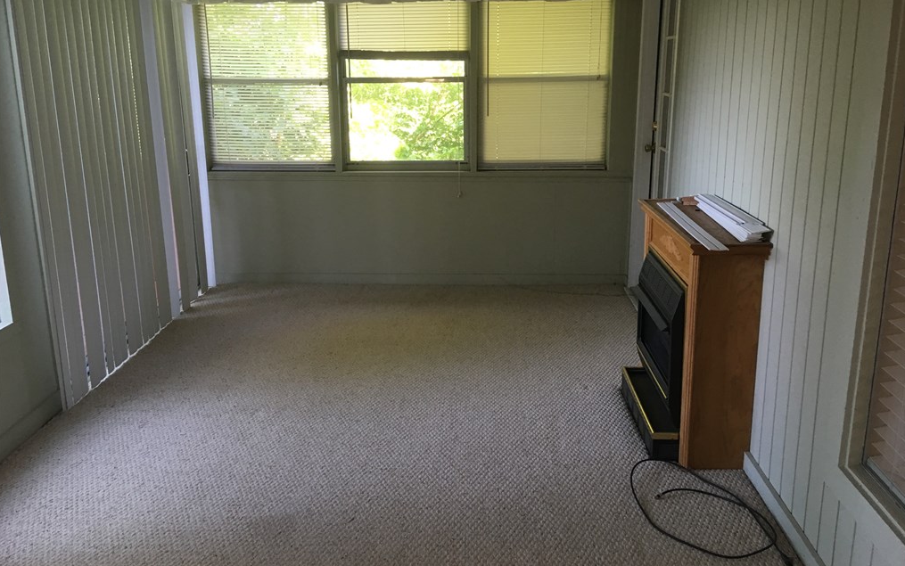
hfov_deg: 61.2
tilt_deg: -14.0
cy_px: 241
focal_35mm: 31
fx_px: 765
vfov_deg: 40.5
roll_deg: +0.1
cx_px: 452
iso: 80
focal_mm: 4.15
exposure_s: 1/30
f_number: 2.2
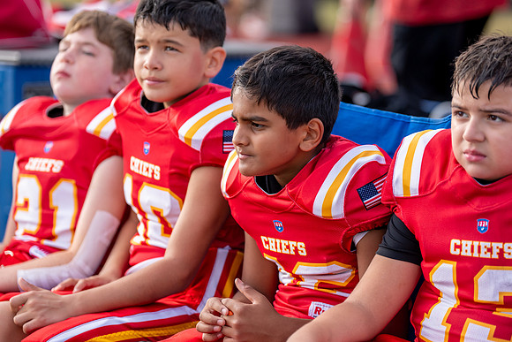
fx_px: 2528
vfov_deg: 7.7
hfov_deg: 11.6
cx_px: 243
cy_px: 161
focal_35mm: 178
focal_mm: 143
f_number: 2.8
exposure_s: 1/2000
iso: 250
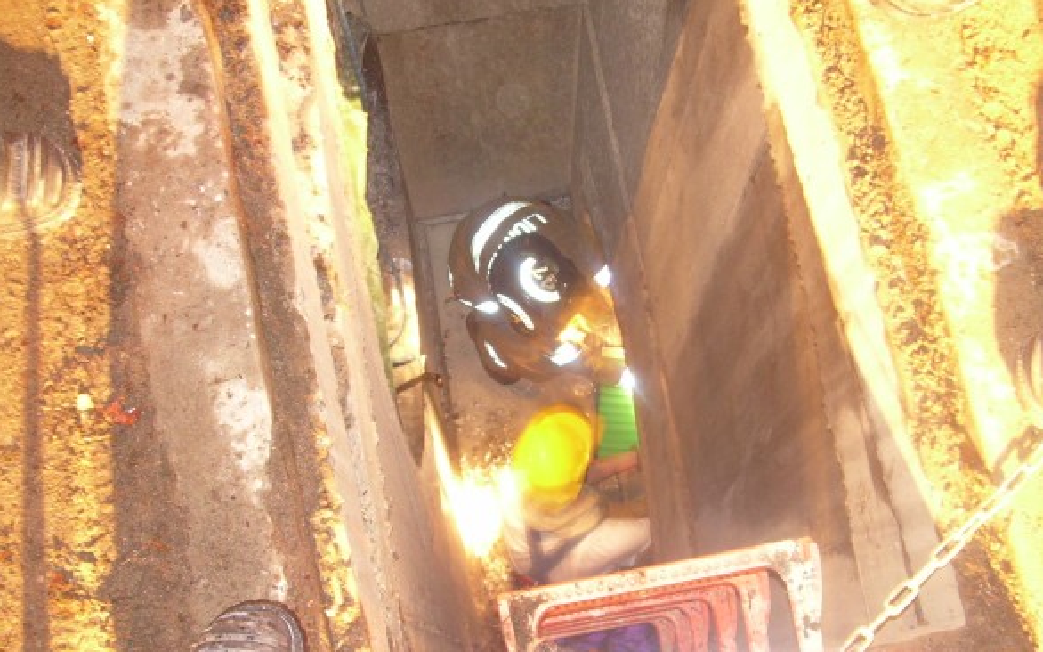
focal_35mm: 44
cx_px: 561
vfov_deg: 29.1
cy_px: 395
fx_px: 1250
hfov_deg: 45.2
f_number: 2.8
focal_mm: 6.3
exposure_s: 1.3
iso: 200
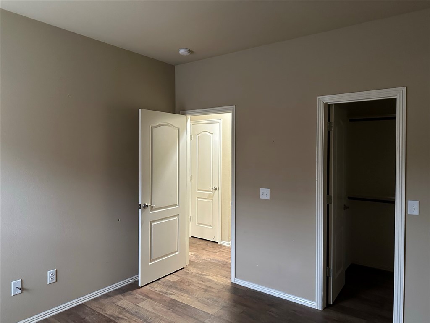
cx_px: 215
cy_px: 162
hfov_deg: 71.6
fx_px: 298
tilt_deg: -1.8
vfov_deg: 56.8
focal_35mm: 24
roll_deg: -0.4
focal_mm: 6.86
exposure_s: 1/40
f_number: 1.78
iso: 640
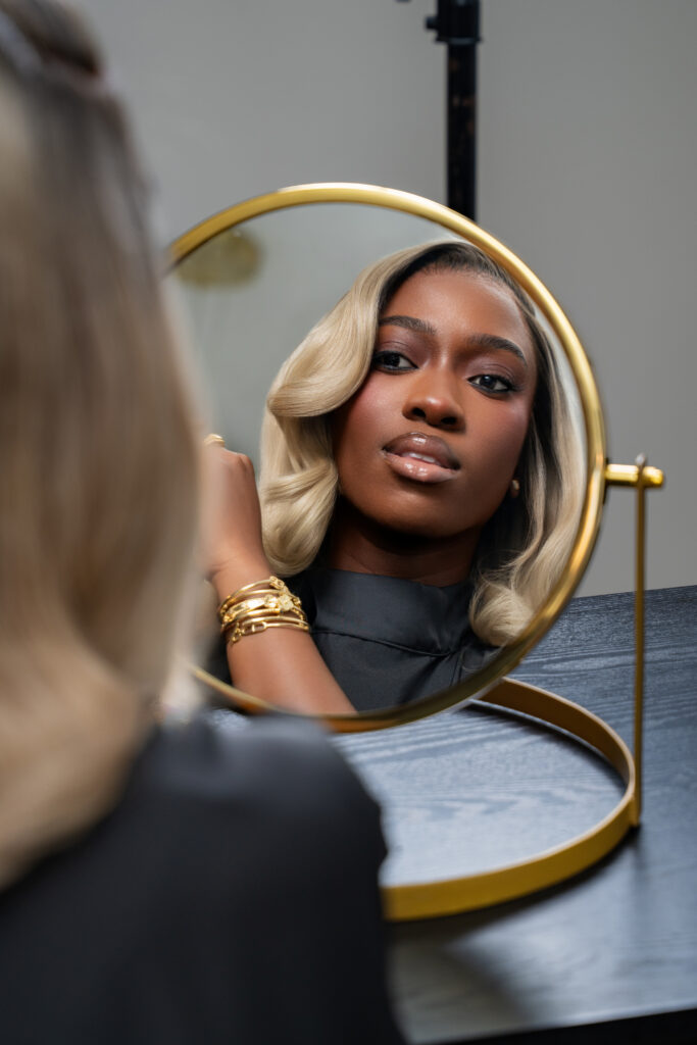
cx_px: 348
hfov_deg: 15.5
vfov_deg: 23.1
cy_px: 522
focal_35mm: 88
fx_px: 2555
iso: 250
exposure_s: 1/160
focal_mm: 58.7
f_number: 2.8
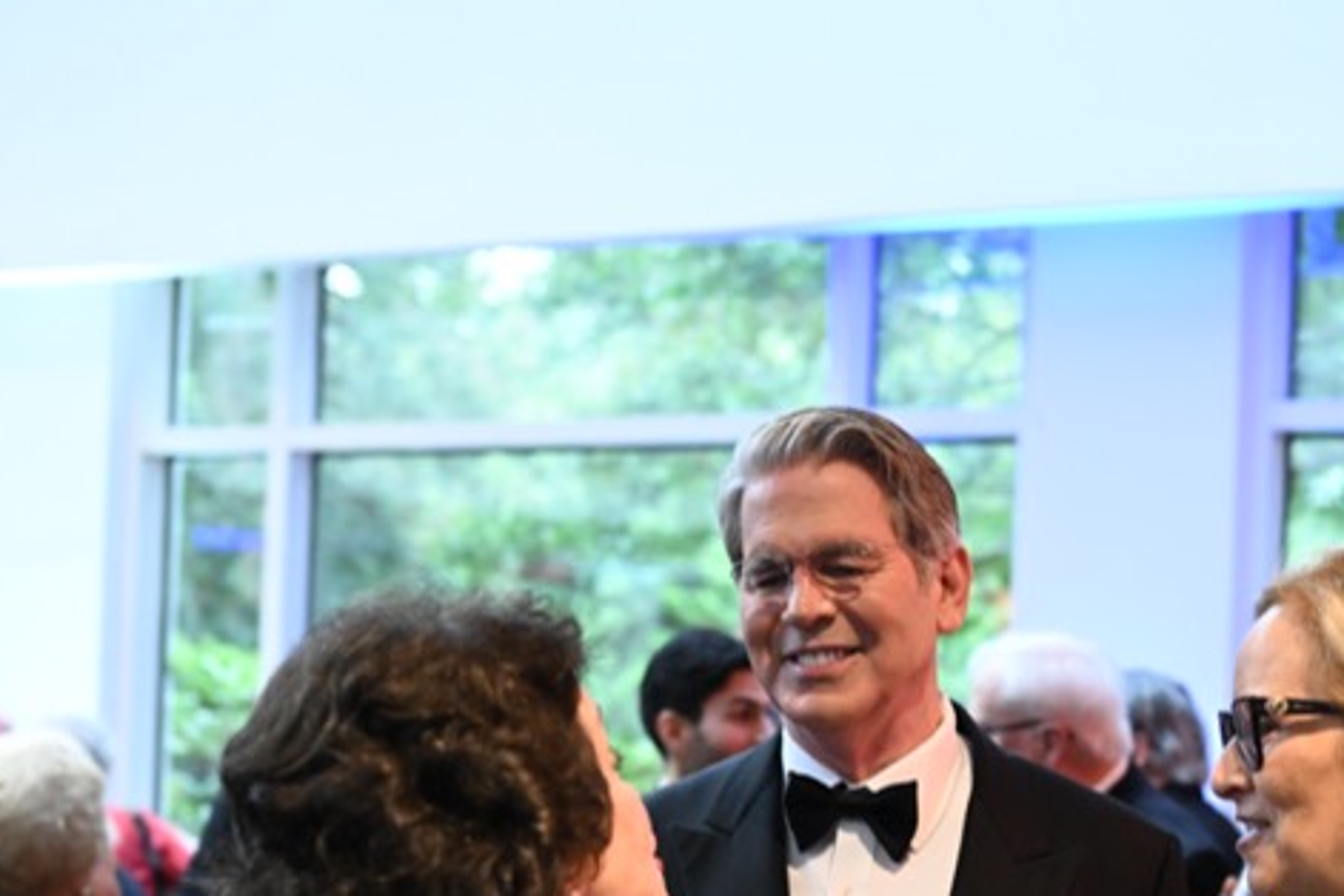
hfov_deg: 29.3
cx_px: 962
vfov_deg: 19.8
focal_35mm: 68
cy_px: 729
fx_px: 2538
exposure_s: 1/100
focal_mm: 40
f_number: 2.8
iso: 4500
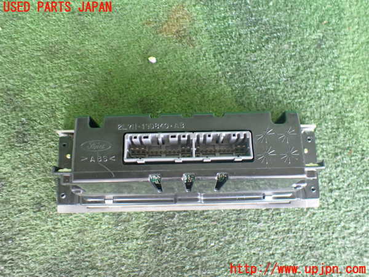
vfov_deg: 46.8
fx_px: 320
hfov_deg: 60.0
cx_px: 184
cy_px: 138
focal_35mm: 30
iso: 800
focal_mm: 5.4
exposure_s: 1/80
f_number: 2.3
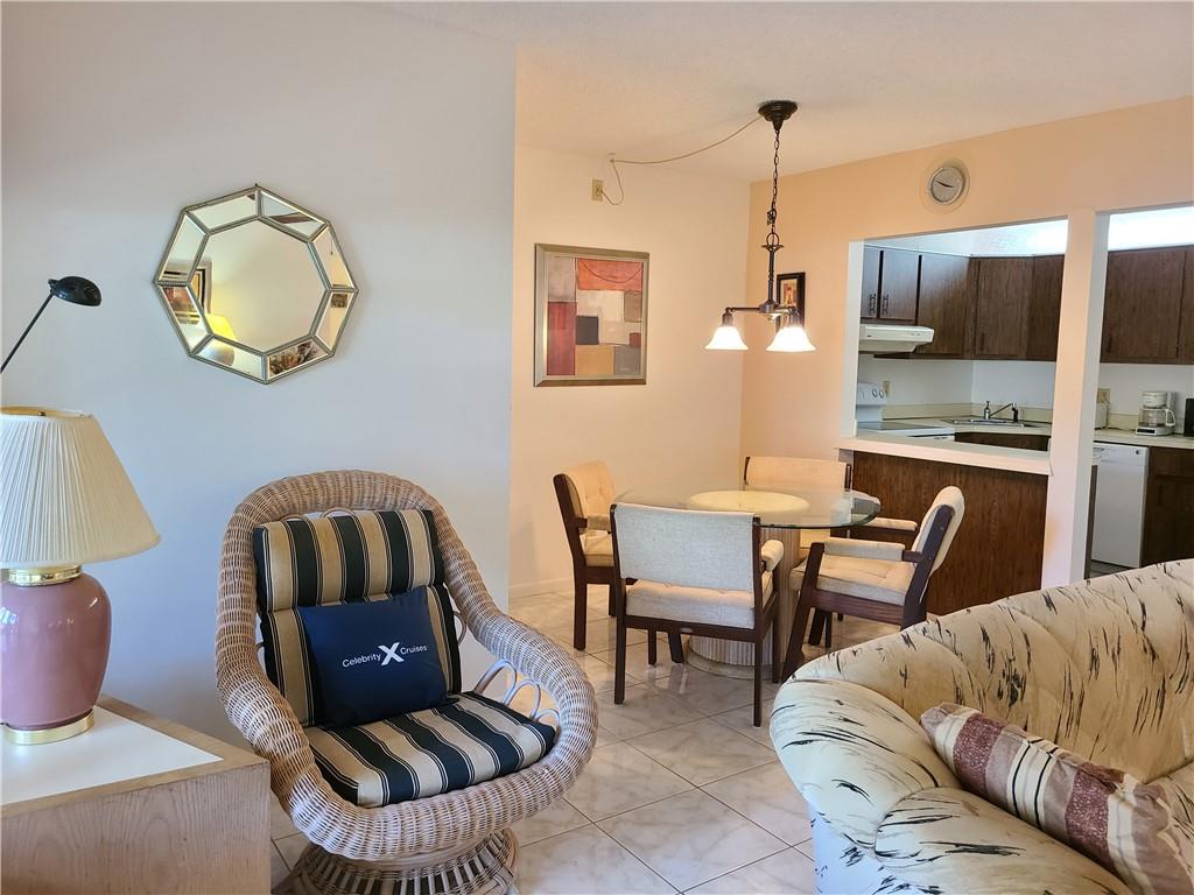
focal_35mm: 26
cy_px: 448
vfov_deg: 53.1
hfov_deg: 67.3
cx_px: 597
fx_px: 897
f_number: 1.8
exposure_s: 1/39
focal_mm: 5.4
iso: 400
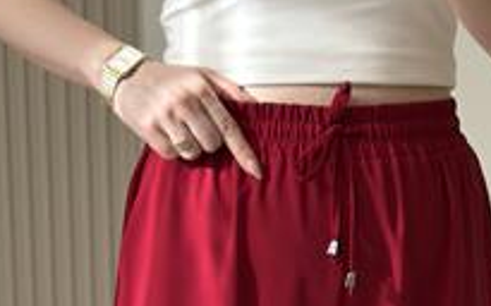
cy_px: 570
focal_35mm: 132
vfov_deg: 9.4
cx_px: 333
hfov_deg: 15.8
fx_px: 1766
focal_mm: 6.86
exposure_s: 1/549
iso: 80
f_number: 1.78
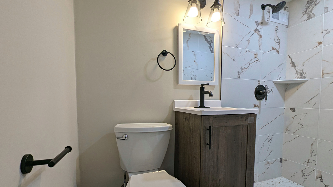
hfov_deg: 92.7
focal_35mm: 18
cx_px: 164
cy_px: 108
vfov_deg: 60.7
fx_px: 159
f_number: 2.2
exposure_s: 1/120
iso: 81
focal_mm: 2.35
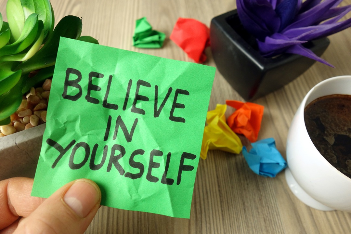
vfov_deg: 46.4
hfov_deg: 65.5
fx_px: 273
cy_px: 117
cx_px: 176
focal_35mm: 28
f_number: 3.5
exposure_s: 1/60
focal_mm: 10.4
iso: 400
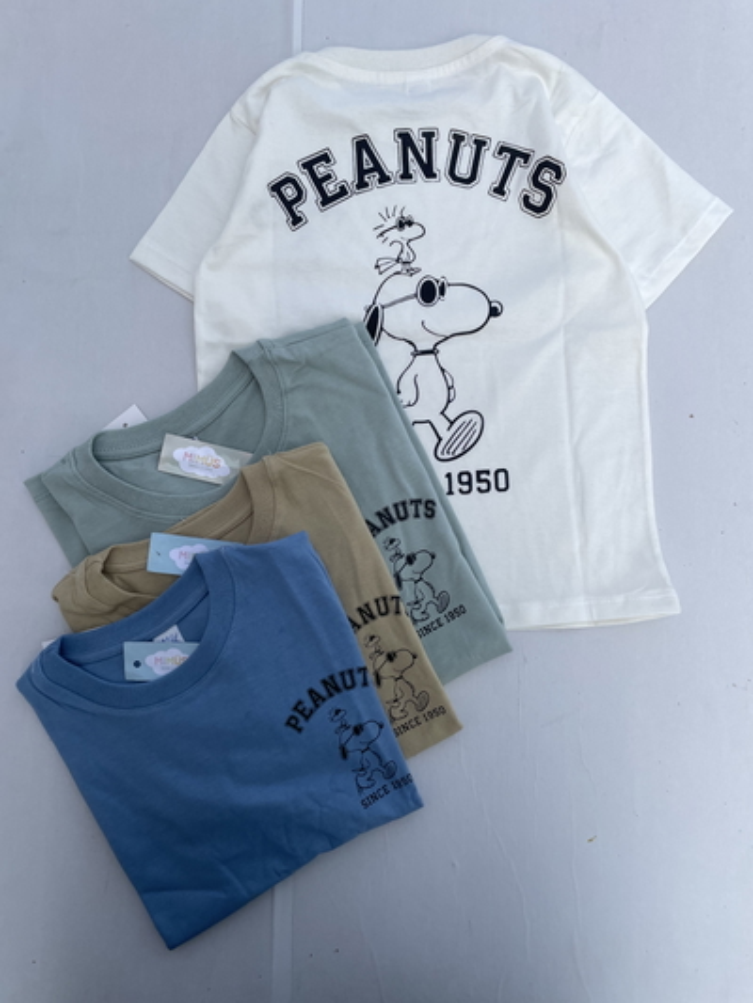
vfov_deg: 67.3
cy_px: 502
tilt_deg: -82.9
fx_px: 754
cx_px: 376
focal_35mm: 26
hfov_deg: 53.1
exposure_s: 1/2564
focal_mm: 4.2
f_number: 1.6
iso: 32
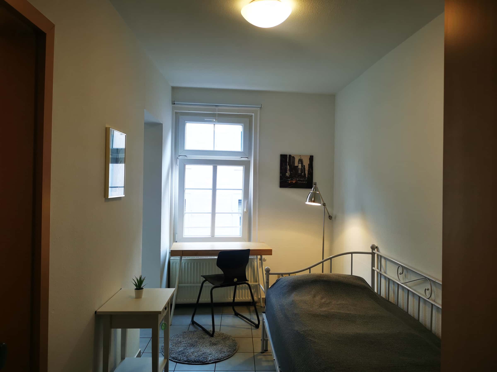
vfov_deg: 51.4
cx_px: 248
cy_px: 186
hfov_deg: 65.3
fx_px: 388
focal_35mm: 27
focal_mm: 5.56
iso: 125
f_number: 1.6
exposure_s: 1/100
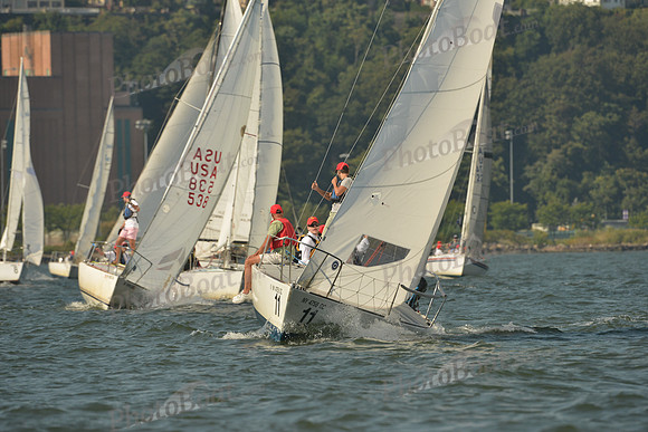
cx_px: 324
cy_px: 216
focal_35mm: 400
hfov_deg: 5.2
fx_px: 7201
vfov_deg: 3.4
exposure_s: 1/1250
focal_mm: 400
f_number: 7.1
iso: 320
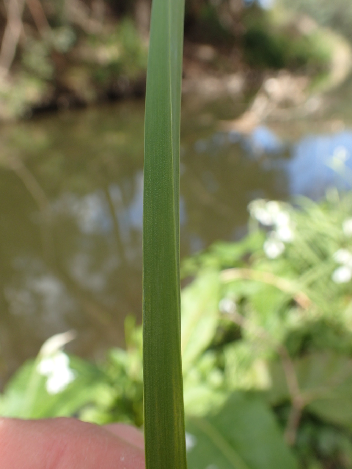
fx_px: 407
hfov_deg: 46.8
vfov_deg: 60.0
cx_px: 176
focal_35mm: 30
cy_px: 234
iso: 100
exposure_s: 1/400
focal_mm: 5.5
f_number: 3.2
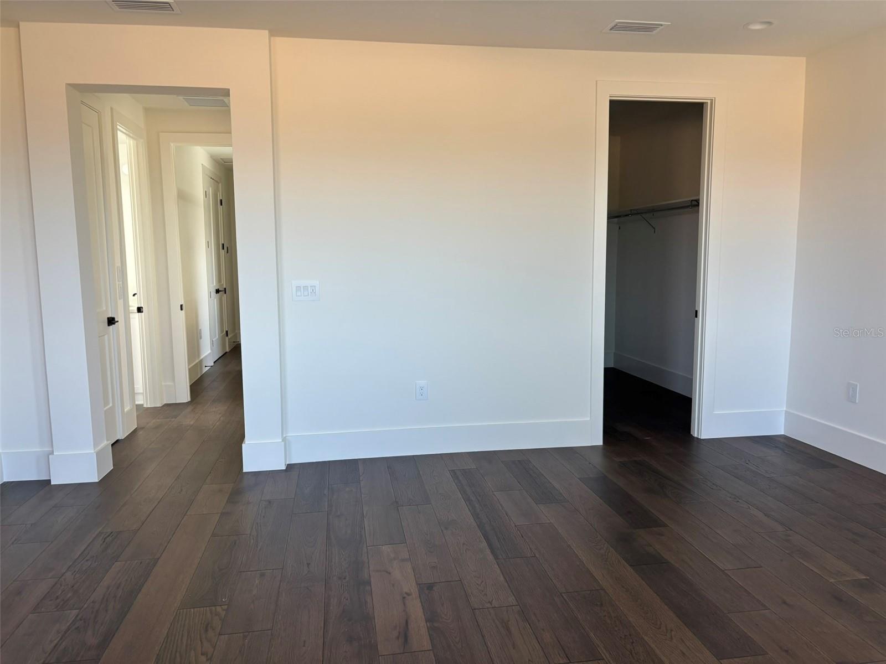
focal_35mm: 26
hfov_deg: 67.3
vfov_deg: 53.1
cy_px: 332
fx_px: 665
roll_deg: +0.7
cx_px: 443
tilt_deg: -7.1
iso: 100
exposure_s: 1/121
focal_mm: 5.96
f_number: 1.6
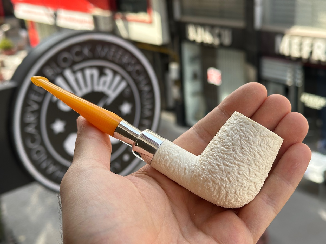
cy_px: 124
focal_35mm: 49
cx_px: 162
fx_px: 461
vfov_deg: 29.7
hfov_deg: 38.9
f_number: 1.78
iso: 64
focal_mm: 6.86
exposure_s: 1/612
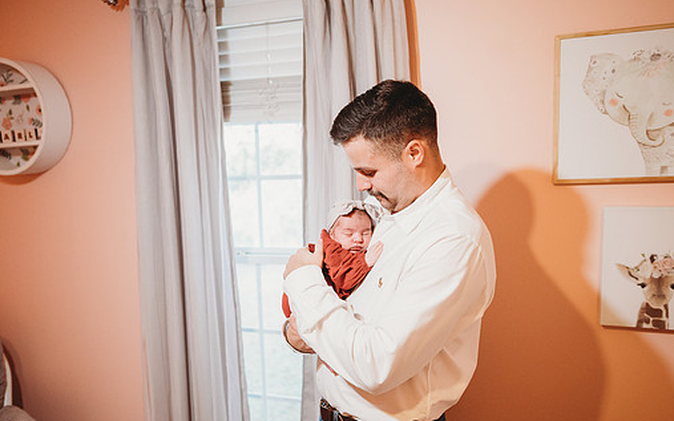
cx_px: 323
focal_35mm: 28
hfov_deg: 66.4
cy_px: 241
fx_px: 514
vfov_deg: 44.4
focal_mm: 24
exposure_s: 1/160
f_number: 1.8
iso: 1600
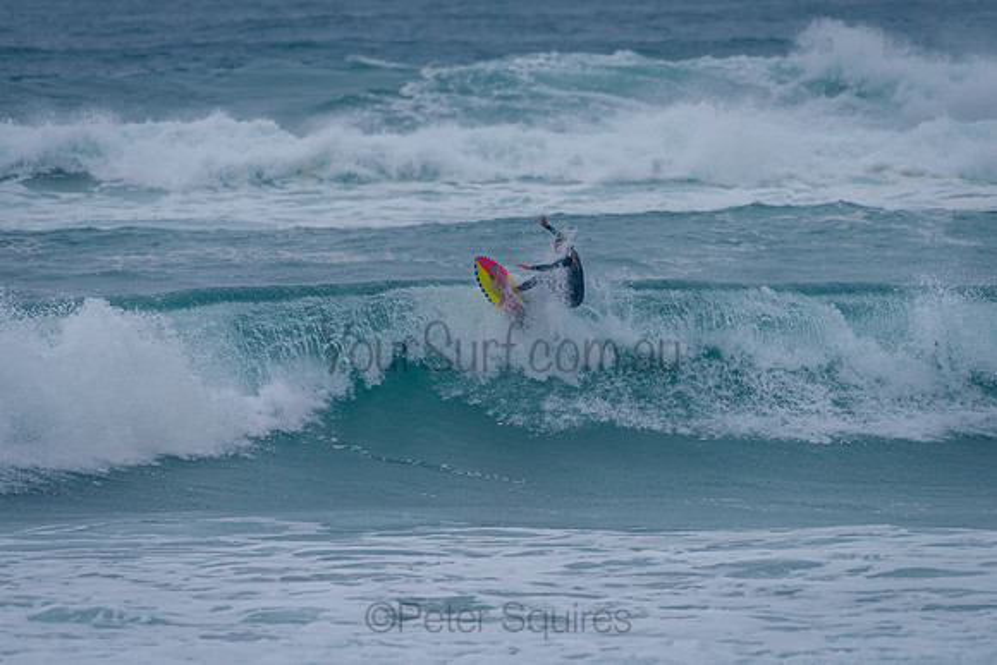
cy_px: 332
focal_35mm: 613
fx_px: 16967
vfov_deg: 2.2
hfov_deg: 3.4
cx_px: 498
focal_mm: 500
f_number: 5.6
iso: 400
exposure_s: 1/2000
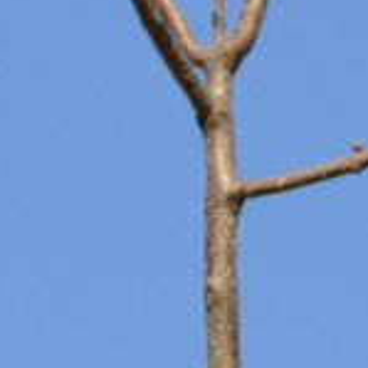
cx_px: -168
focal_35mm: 658
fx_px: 7914
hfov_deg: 2.7
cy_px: 638
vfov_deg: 2.7
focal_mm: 60
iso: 800
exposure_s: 1/2000
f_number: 6.3
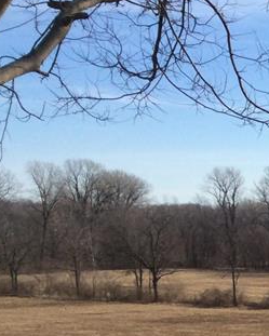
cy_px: 364
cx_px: 525
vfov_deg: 18.0
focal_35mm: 103
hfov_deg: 13.1
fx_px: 1025
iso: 32
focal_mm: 3.3
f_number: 2.4
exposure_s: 1/1845
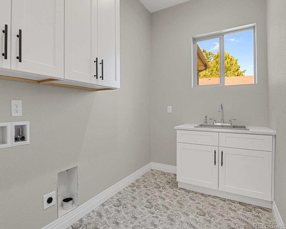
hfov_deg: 79.2
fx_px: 169
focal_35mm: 20
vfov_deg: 68.1
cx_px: 110
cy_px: 111
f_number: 8
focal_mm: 17
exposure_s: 1/20
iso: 8000
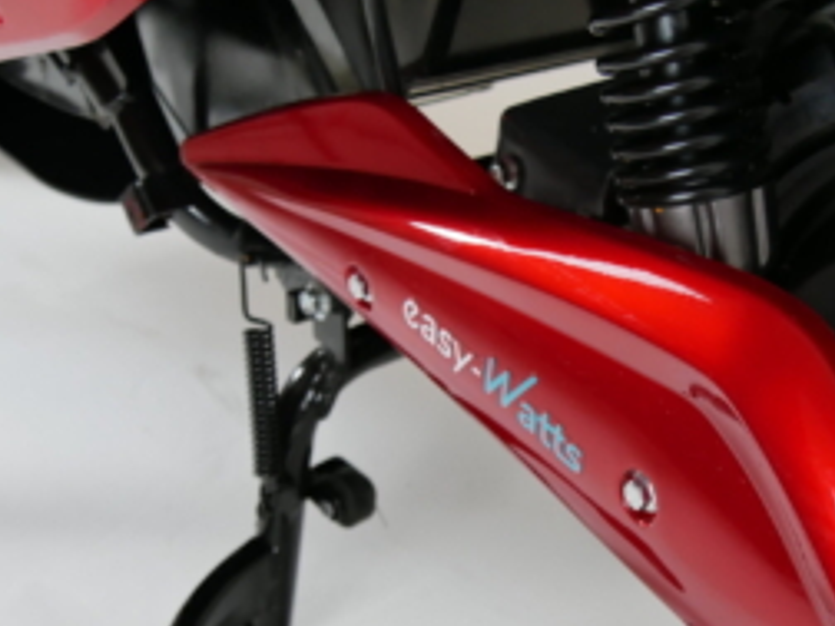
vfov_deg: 19.5
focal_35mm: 75
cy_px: 490
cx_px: 626
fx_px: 1809
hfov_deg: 25.7
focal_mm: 21
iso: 640
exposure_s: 1/60
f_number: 4
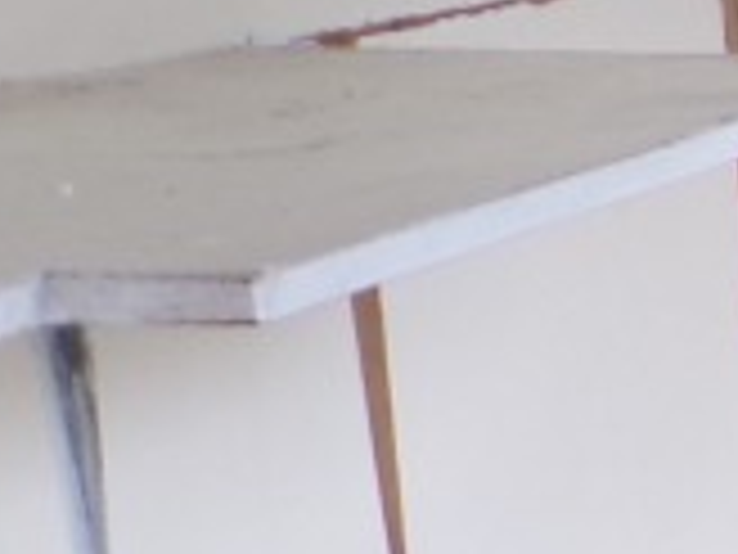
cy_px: 640
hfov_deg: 10.8
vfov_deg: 9.8
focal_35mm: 150
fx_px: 3198
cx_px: 1872
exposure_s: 1/34
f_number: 3
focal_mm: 4.3
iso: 104
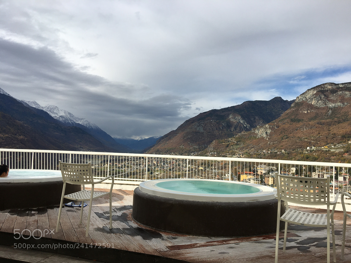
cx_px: 176
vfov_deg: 48.2
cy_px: 132
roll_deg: -1.6
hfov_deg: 61.7
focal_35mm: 29
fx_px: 294
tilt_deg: +3.8
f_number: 2.2
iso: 25
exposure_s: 1/2481
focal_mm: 4.15
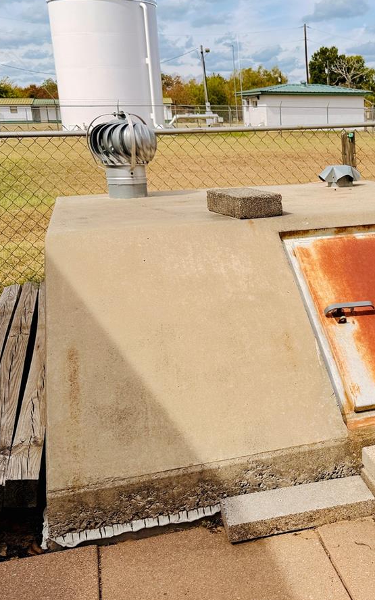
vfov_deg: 45.2
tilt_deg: -15.5
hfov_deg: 27.6
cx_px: 368
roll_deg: -0.3
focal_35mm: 44
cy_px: 328
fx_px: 719
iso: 80
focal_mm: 6.76
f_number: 1.78
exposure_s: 1/7353
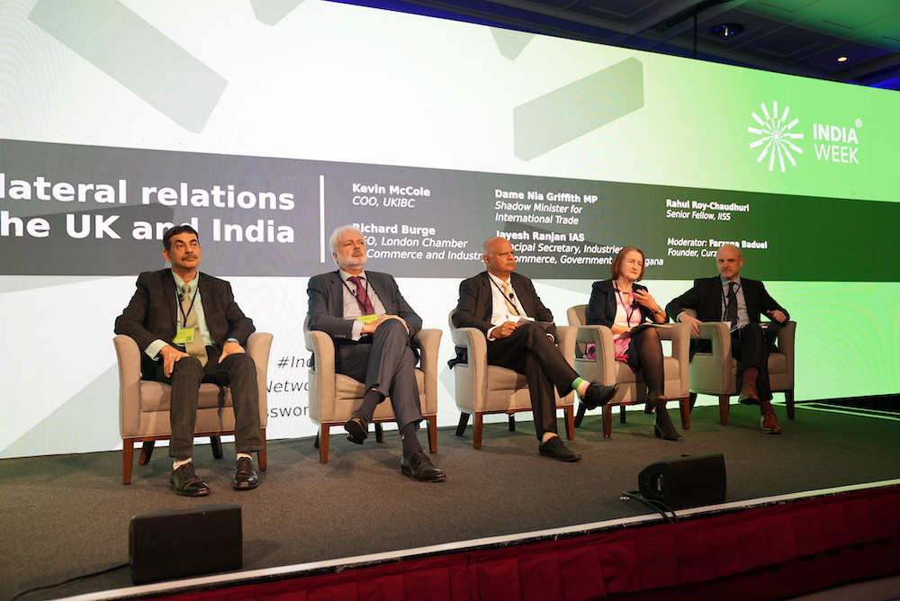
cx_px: 450
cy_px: 300
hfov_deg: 61.9
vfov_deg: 43.7
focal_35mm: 30
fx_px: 750
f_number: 2.8
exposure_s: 1/100
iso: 250
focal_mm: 30
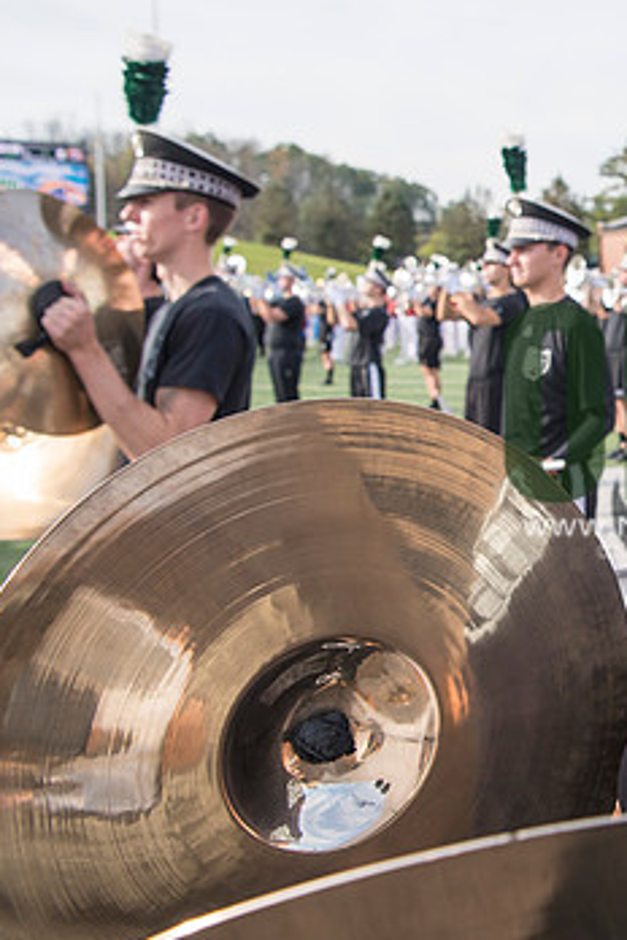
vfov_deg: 48.4
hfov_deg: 29.7
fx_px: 1045
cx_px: 708
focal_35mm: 40
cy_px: 431
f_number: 5
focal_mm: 24
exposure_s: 1/800
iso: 250
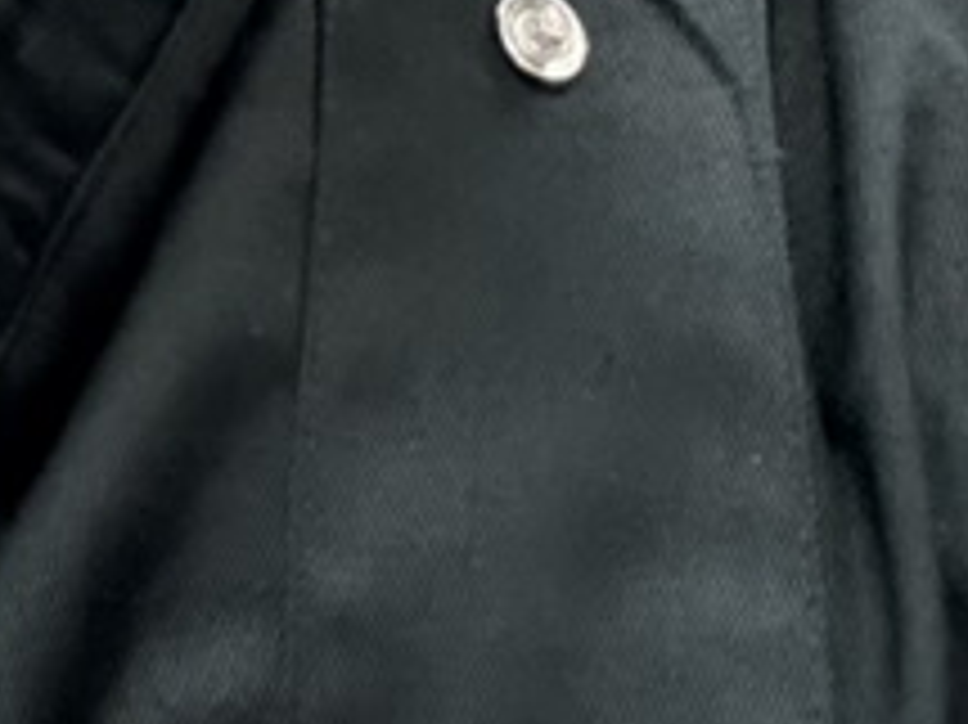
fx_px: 3997
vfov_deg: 9.0
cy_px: -1219
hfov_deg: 13.0
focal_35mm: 143
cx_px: -545
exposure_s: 1/50
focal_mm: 2.69
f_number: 1.9
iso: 320
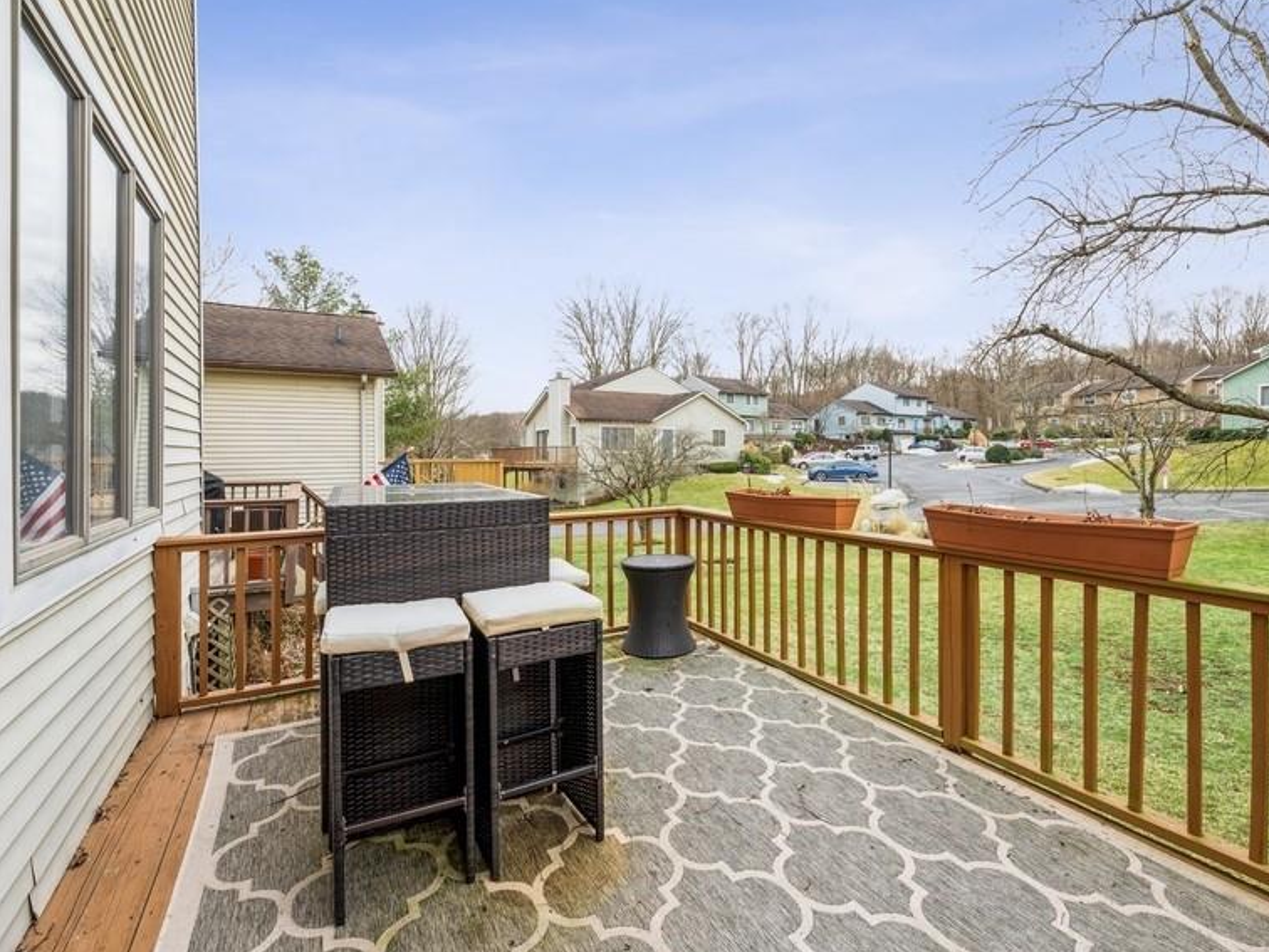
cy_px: 492
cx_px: 687
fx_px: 587
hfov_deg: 94.3
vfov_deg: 78.1
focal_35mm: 16
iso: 200
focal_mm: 14
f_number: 11
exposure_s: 1/20
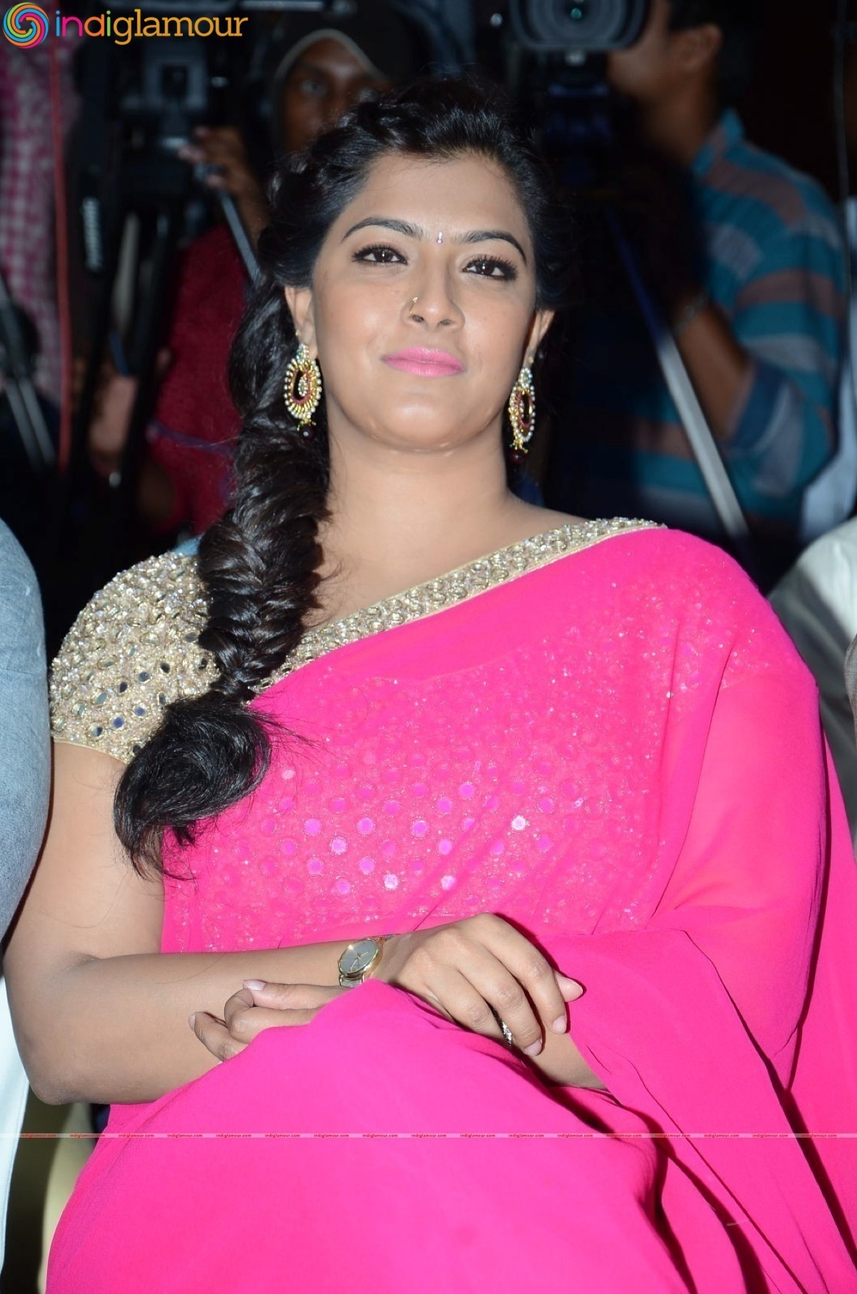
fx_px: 5275
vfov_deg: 14.0
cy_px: 647
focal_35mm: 147
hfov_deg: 9.3
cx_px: 428
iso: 400
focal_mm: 98
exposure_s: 1/125
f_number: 5.6
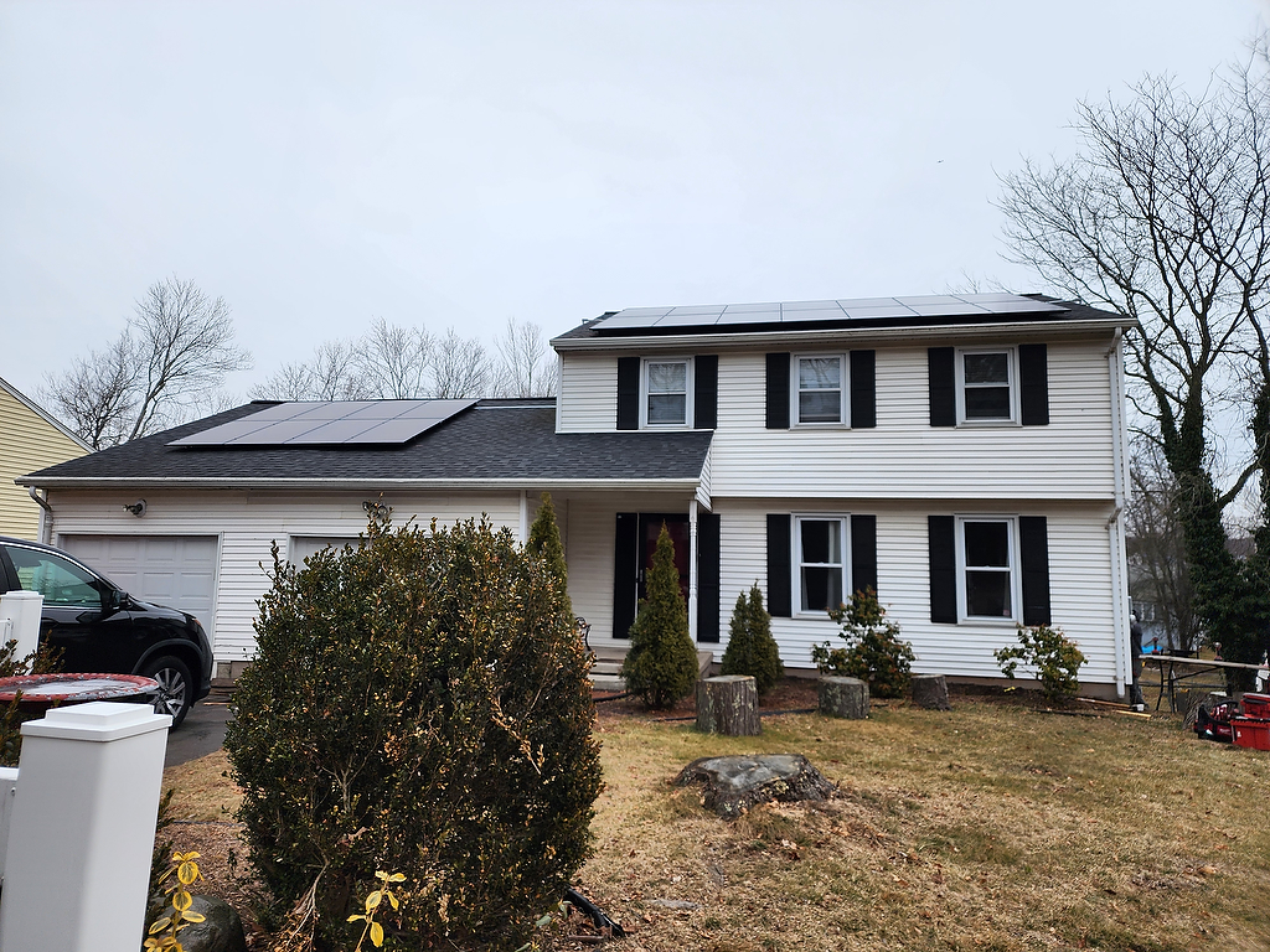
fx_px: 844
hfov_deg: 73.9
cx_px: 635
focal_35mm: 23
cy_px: 476
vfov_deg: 58.9
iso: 12
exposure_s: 1/416
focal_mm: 6.4
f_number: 1.8
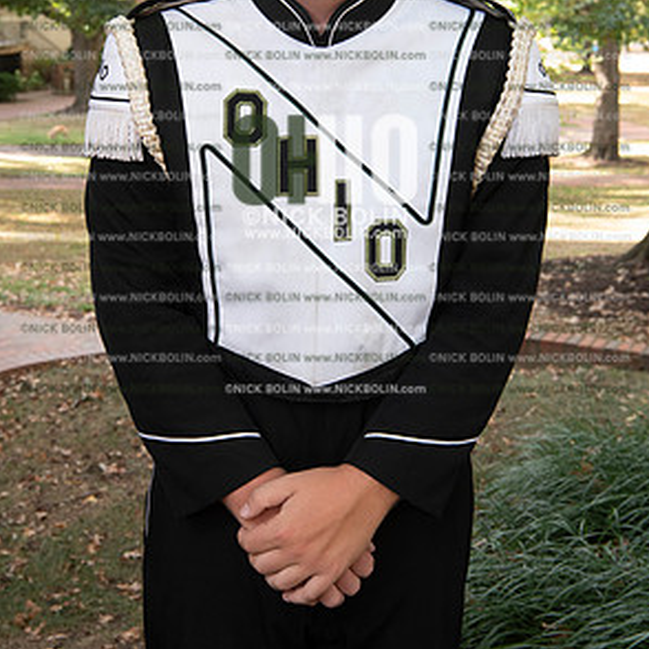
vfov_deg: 26.2
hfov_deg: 26.5
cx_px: 324
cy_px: 177
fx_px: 1379
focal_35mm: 65
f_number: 8
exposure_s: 1/100
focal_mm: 50
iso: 800
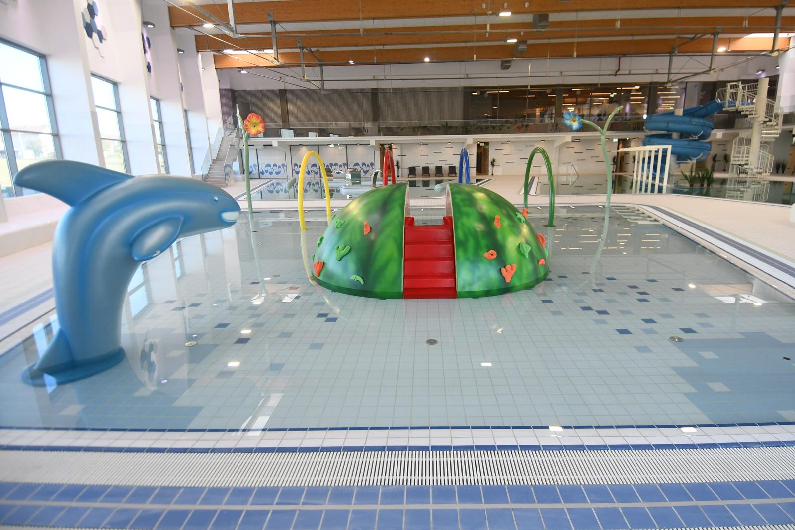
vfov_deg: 67.4
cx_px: 398
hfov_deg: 90.0
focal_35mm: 18
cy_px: 265
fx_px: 398
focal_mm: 12
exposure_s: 1/500
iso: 1250
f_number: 4
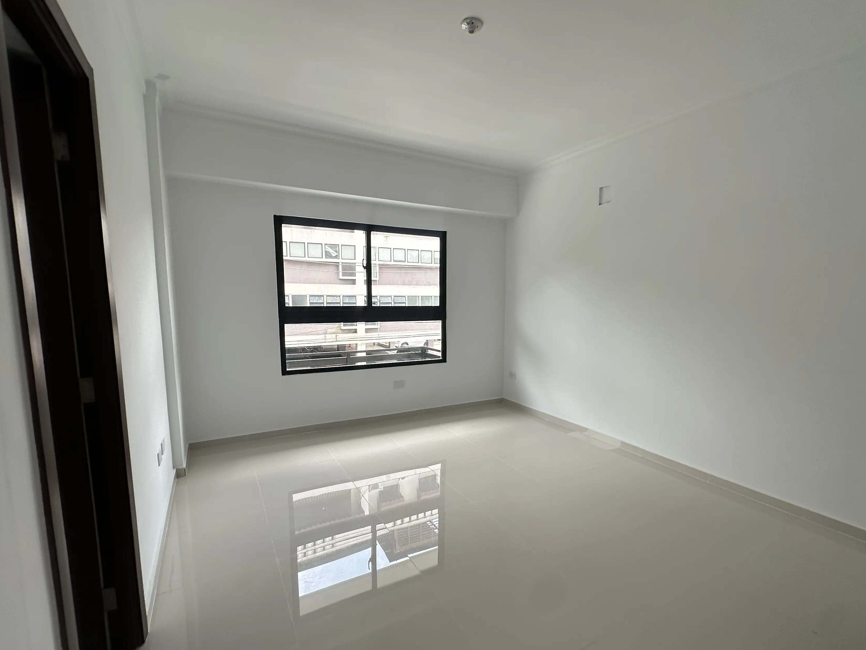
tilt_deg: -7.3
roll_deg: +0.2
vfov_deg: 74.6
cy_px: 351
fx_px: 425
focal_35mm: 17
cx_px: 465
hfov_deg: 90.9
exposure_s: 1/161
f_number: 2.2
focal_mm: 2.22
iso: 40
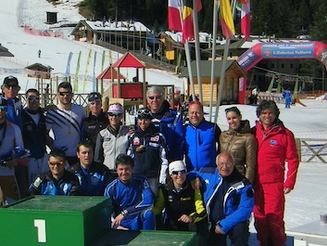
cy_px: 149
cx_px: 75
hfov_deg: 26.3
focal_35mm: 73
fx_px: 690
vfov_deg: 20.2
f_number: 8.8
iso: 64
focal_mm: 8.2
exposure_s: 1/320
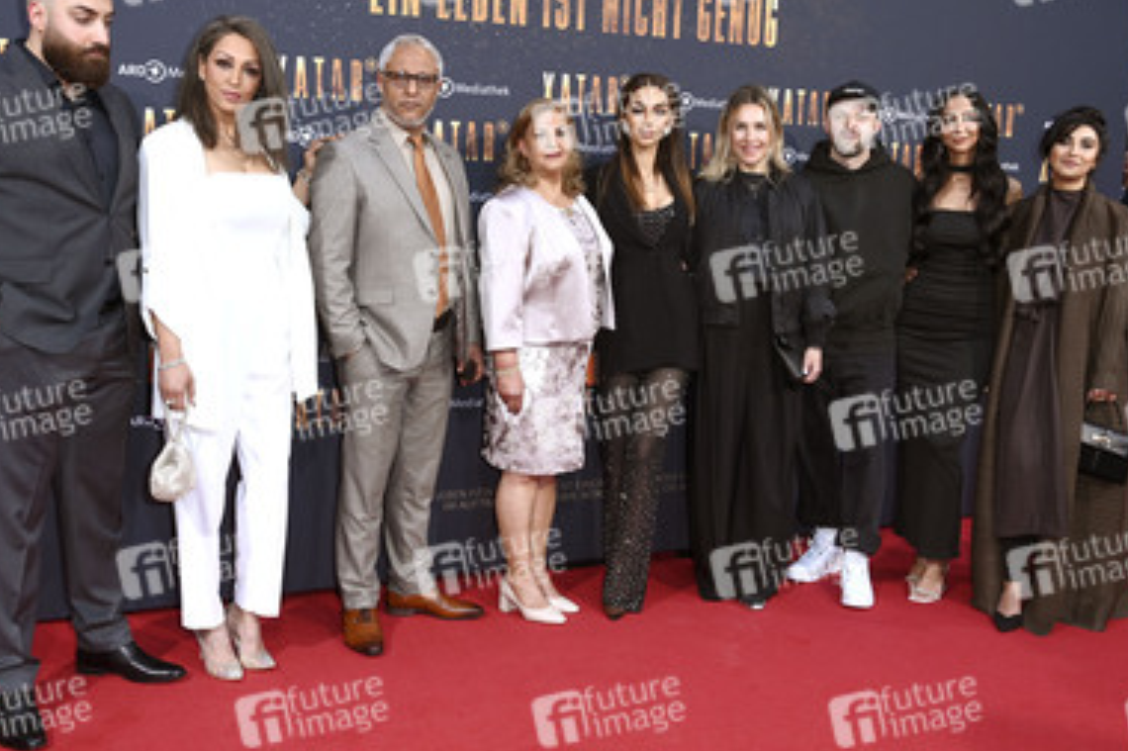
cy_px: 341
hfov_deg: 50.7
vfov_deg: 35.0
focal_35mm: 38
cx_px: 530
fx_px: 1190
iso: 640
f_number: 5.6
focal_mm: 32
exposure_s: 1/250
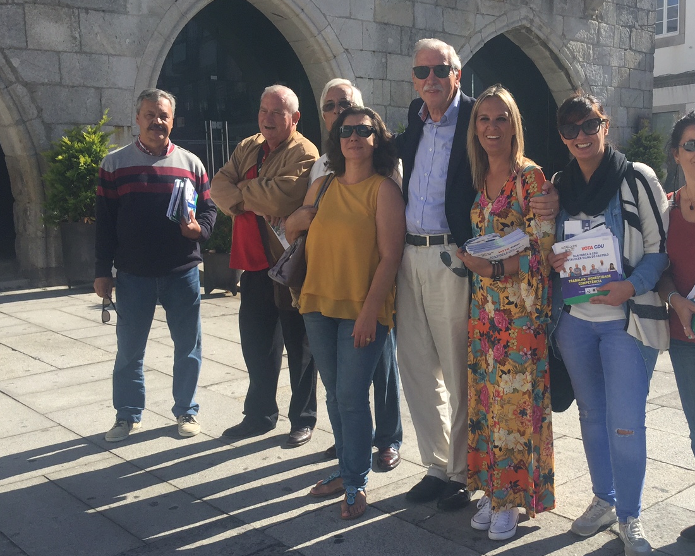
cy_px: 320
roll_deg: +0.0
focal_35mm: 42
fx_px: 864
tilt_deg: -9.1
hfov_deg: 43.5
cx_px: 434
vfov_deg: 35.6
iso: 32
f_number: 2.2
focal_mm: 4.15
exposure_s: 1/1412
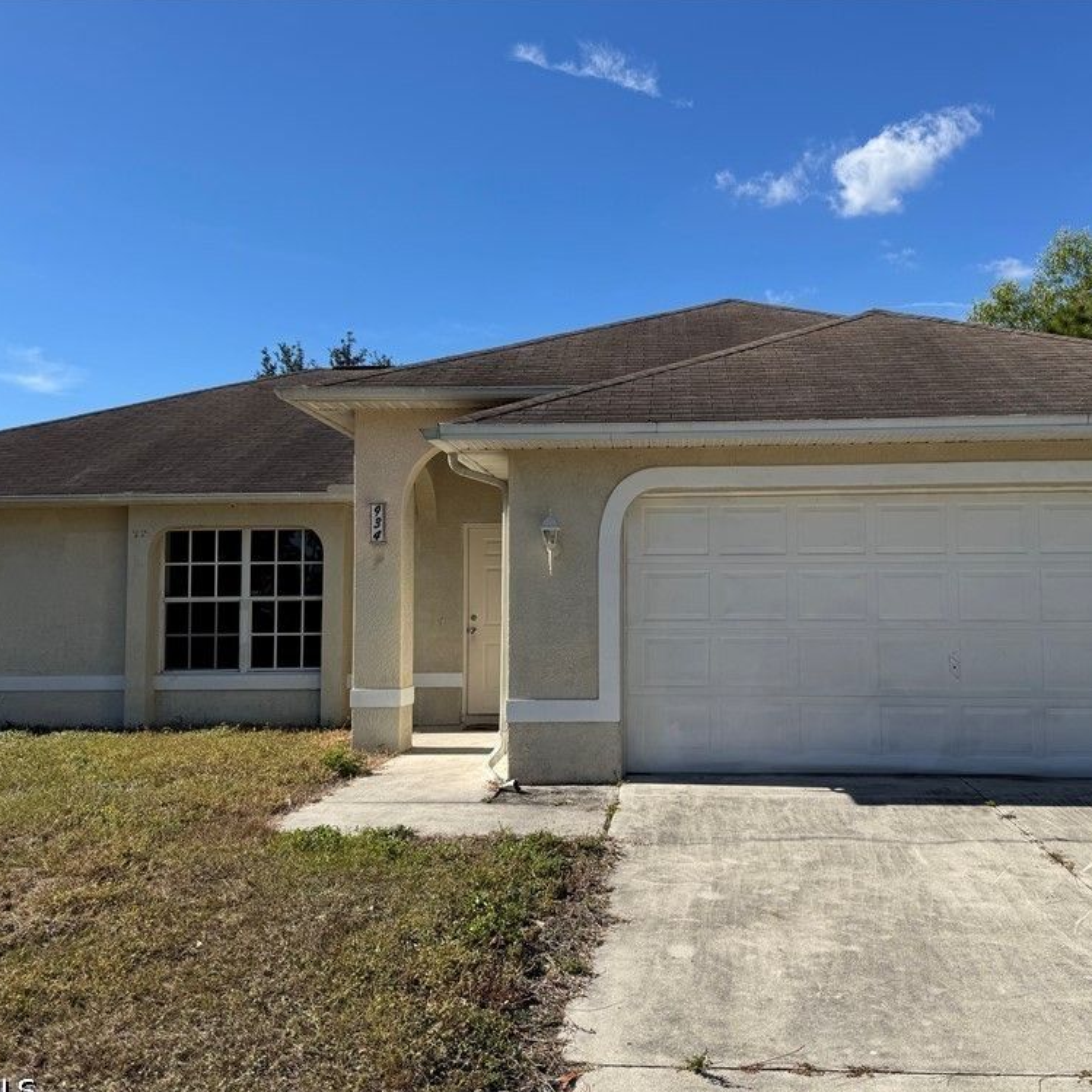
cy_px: 555
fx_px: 1035
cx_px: 646
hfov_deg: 55.3
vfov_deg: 55.6
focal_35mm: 29
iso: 80
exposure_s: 1/5348
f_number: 1.78
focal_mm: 6.76
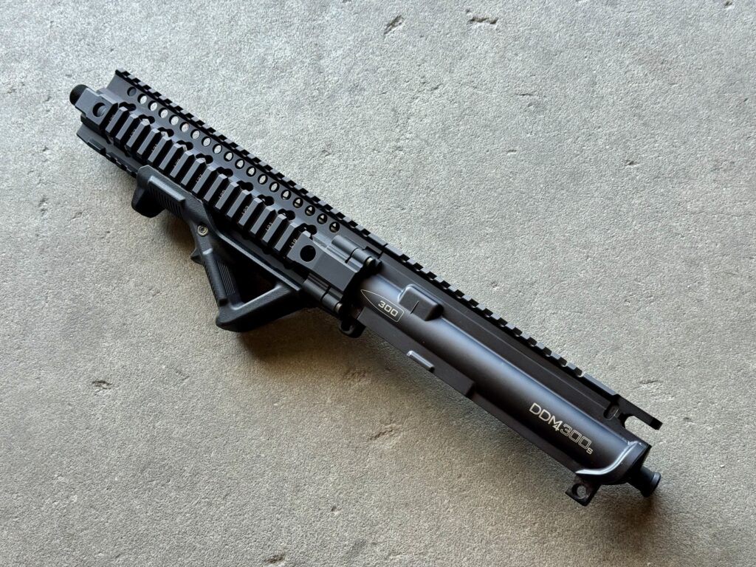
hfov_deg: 39.7
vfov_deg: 30.3
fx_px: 1048
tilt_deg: -64.6
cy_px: 284
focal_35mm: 48
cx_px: 378
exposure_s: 1/148
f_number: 1.78
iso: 64
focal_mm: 6.76
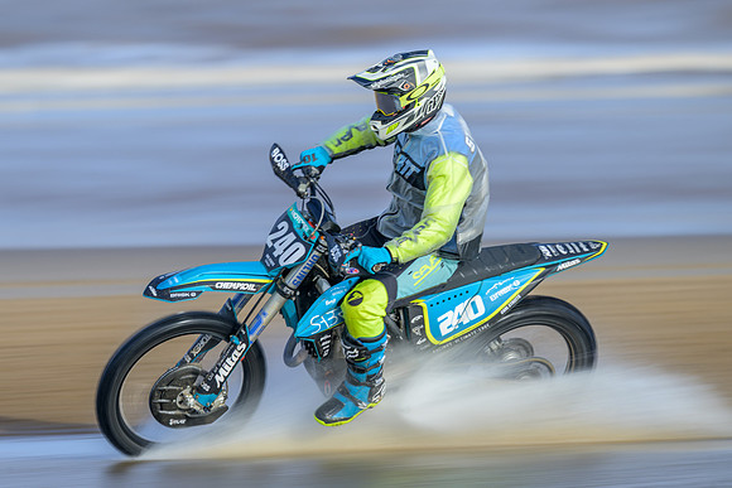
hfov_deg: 3.3
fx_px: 12573
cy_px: 215
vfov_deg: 2.2
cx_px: 305
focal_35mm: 618
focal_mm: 510
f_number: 8
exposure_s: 1/100
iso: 72
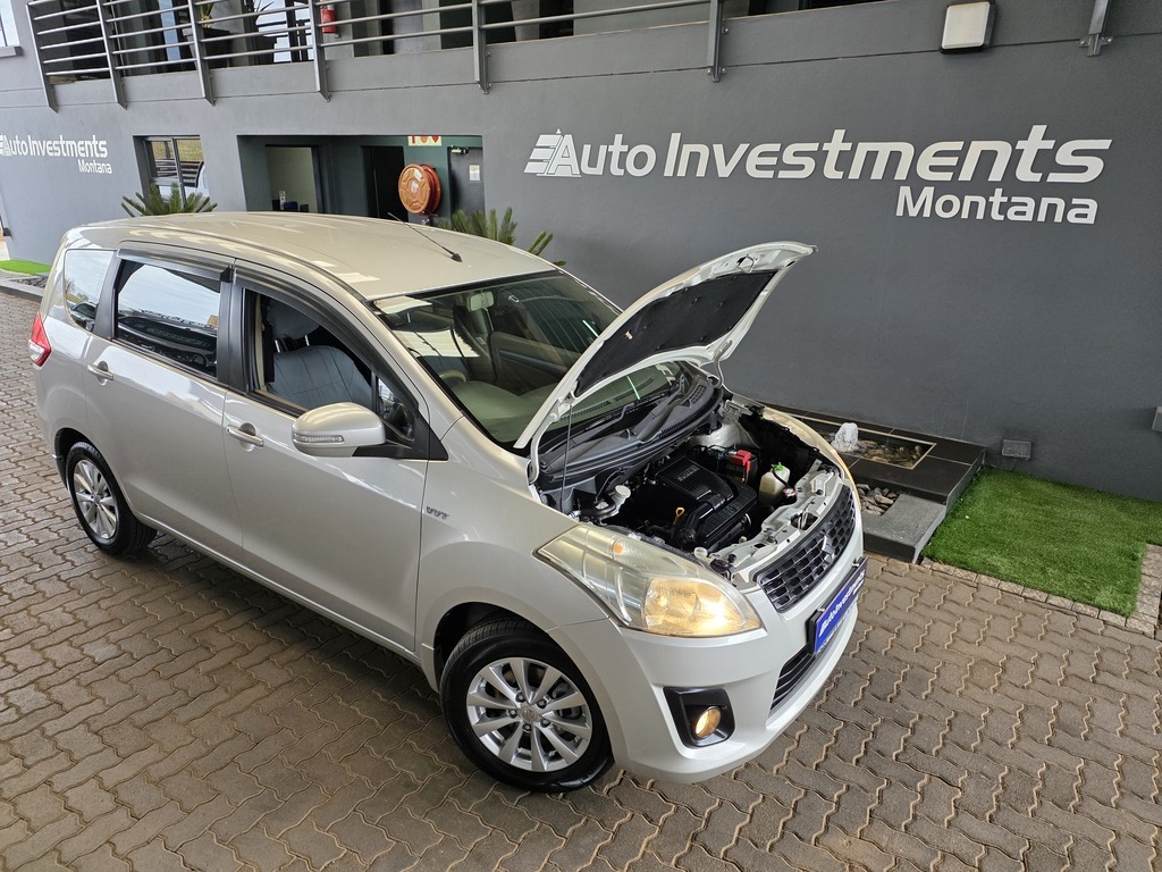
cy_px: 436
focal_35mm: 23
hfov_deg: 73.9
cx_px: 581
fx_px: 772
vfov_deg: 58.9
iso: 160
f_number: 1.7
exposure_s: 1/180
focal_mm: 6.25
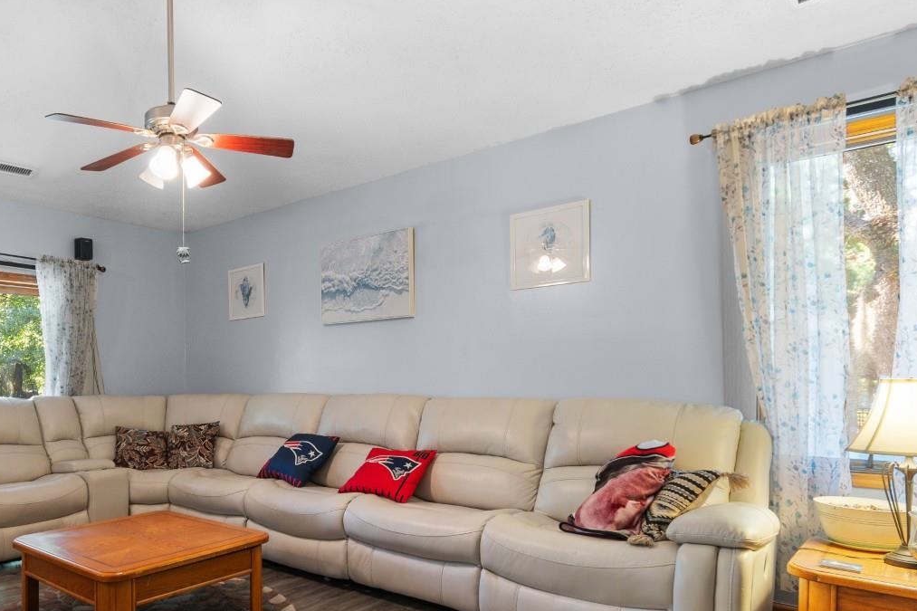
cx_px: 272
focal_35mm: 24
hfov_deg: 70.5
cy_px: 383
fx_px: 611
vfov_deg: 52.5
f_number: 4.5
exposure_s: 1/2
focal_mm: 10
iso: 100
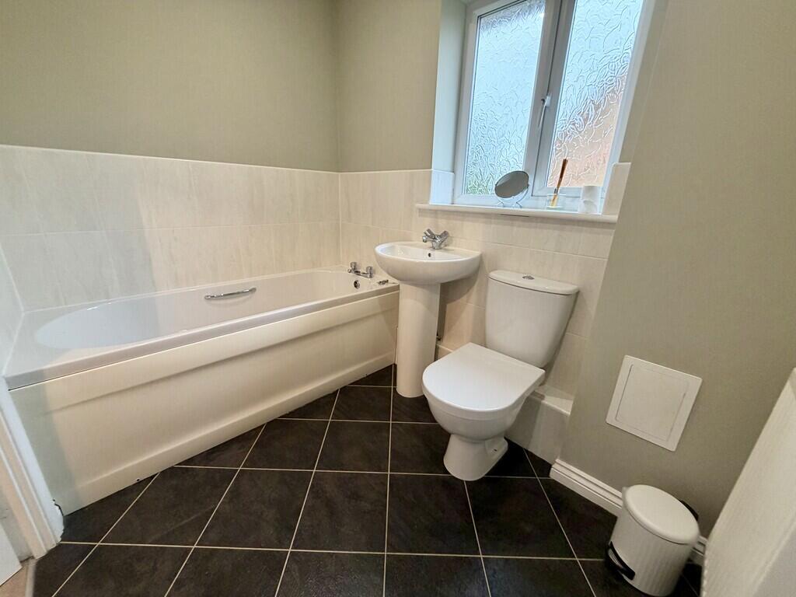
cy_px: 298
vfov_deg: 85.7
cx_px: 398
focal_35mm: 14
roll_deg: -2.5
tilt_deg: -18.8
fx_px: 322
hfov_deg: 102.1
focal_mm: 2.22
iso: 160
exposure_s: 1/50
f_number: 2.2
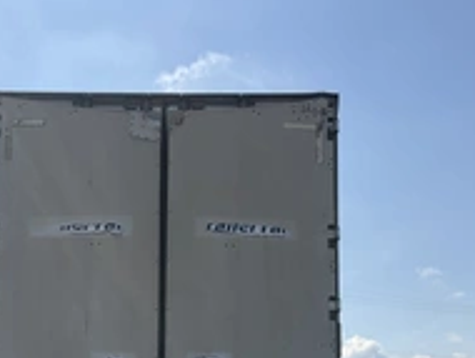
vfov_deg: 23.4
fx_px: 838
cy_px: 325
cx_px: 152
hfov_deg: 31.4
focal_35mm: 61
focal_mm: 3
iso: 25
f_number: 1.8
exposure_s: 1/3125
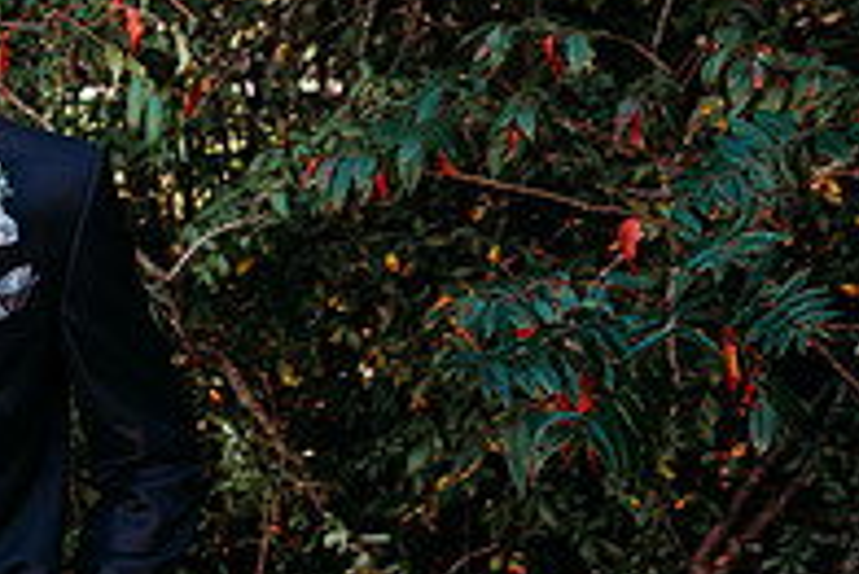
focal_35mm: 71
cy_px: 182
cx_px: -280
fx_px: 1695
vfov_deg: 19.2
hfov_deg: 24.5
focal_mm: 24
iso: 200
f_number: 2.8
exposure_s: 1/400
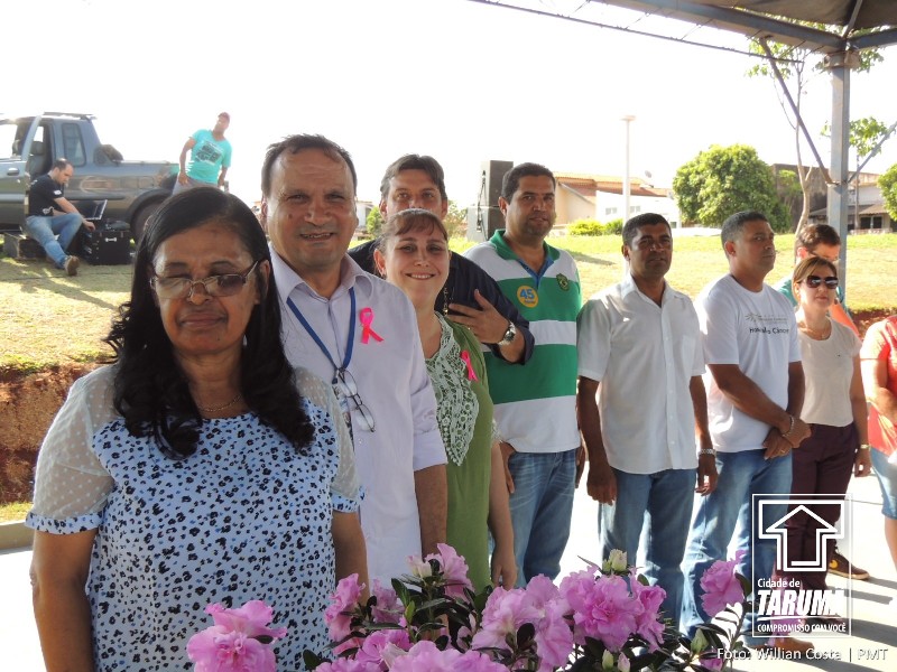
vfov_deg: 36.0
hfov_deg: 46.8
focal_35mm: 40
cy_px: 336
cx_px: 448
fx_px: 1037
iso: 160
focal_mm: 7.1
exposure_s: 1/250
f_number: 3.3
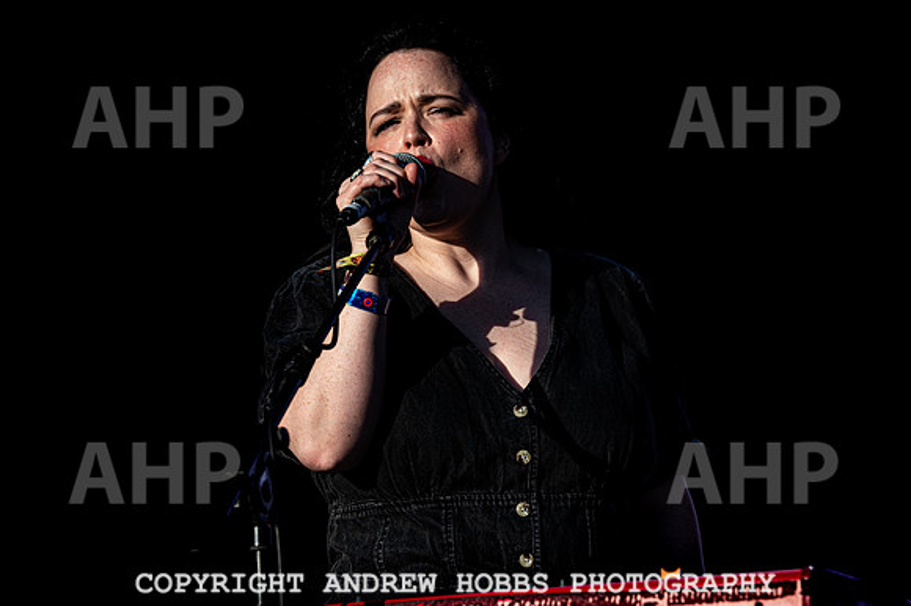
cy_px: 240
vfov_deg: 5.7
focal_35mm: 242
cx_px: 456
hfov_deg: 8.5
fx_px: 6110
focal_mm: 200
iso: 200
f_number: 5.6
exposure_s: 1/400
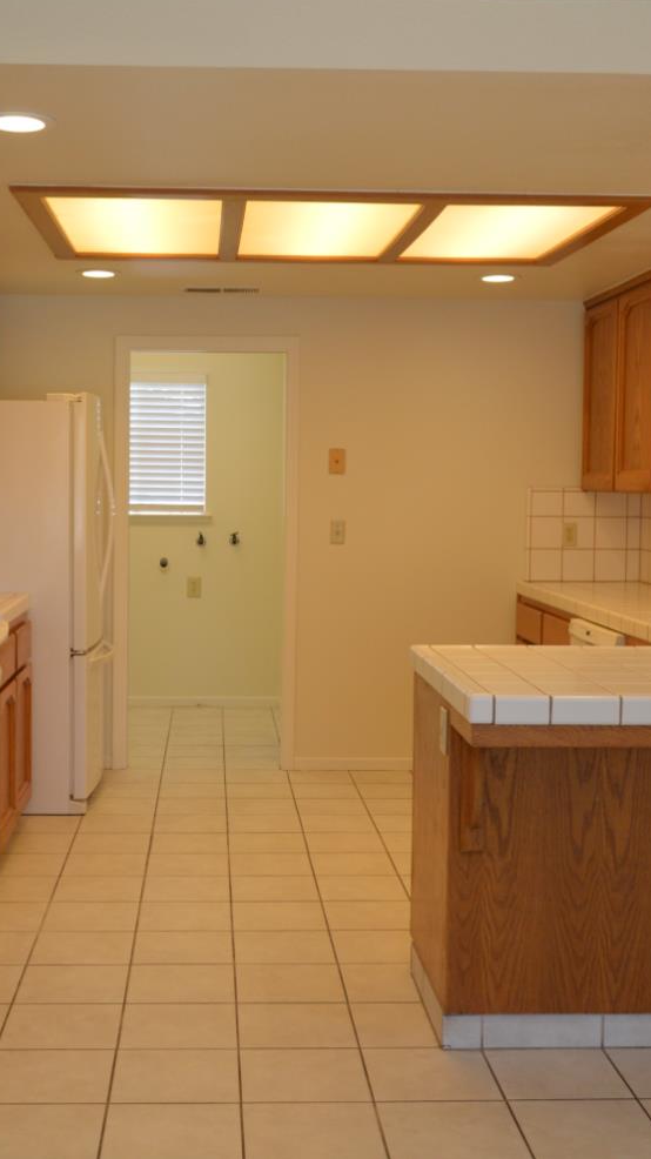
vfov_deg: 47.4
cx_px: 251
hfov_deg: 27.6
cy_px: 575
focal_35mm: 43
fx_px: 1321
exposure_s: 1/100
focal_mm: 18
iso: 400
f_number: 5
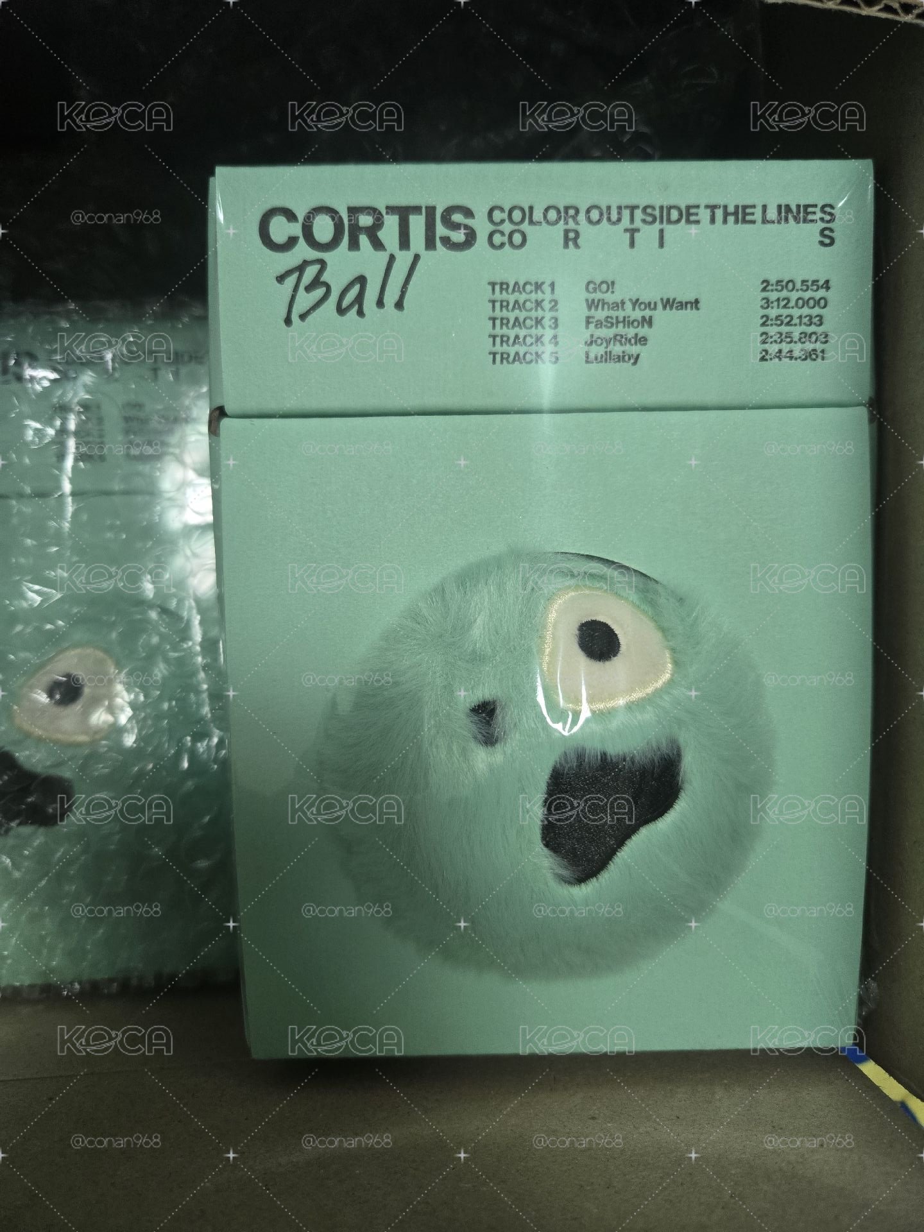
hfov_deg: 58.9
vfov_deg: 73.9
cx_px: 462
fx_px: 819
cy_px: 616
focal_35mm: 23
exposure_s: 1/120
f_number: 1.8
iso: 200
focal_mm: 5.4
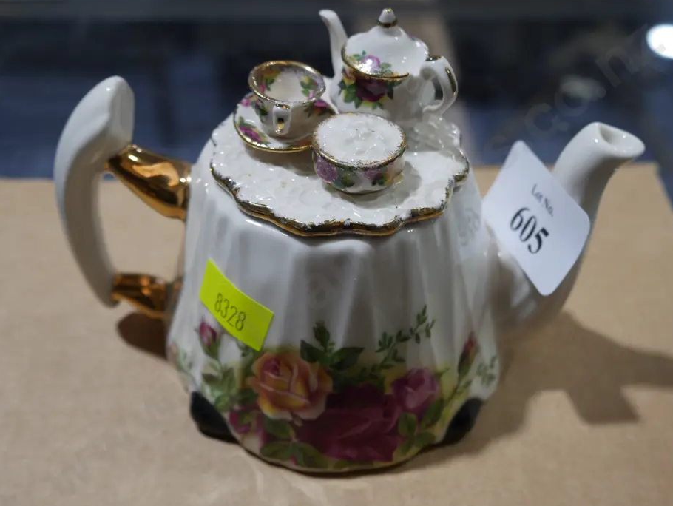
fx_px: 876
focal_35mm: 45
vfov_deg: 32.2
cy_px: 263
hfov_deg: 42.0
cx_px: 353
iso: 200
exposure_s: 1/60
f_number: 4.4
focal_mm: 20
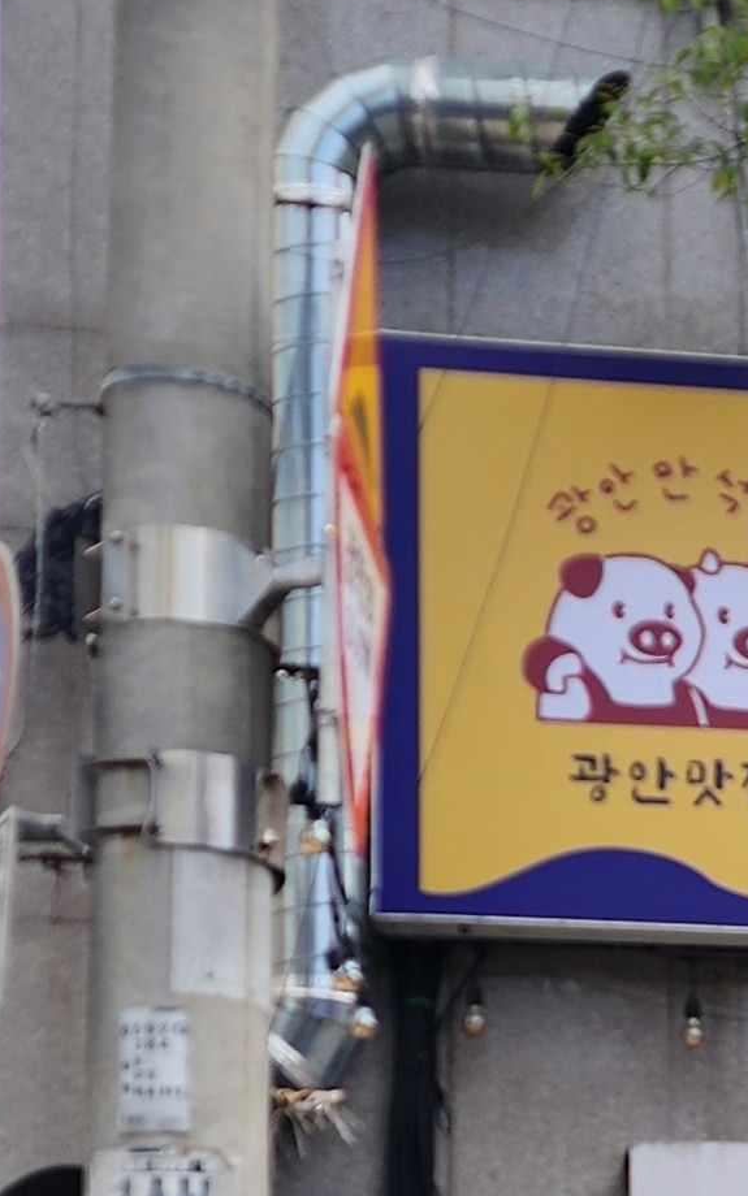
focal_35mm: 106
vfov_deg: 18.8
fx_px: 3457
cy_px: 1368
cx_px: 1279
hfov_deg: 11.6
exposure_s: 1/382
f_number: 1.8
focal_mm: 6.4
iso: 12
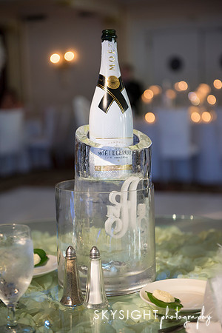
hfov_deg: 19.5
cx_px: 111
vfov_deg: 28.8
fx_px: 647
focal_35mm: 70
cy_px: 166
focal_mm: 70
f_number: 2.8
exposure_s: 1/160
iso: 1250
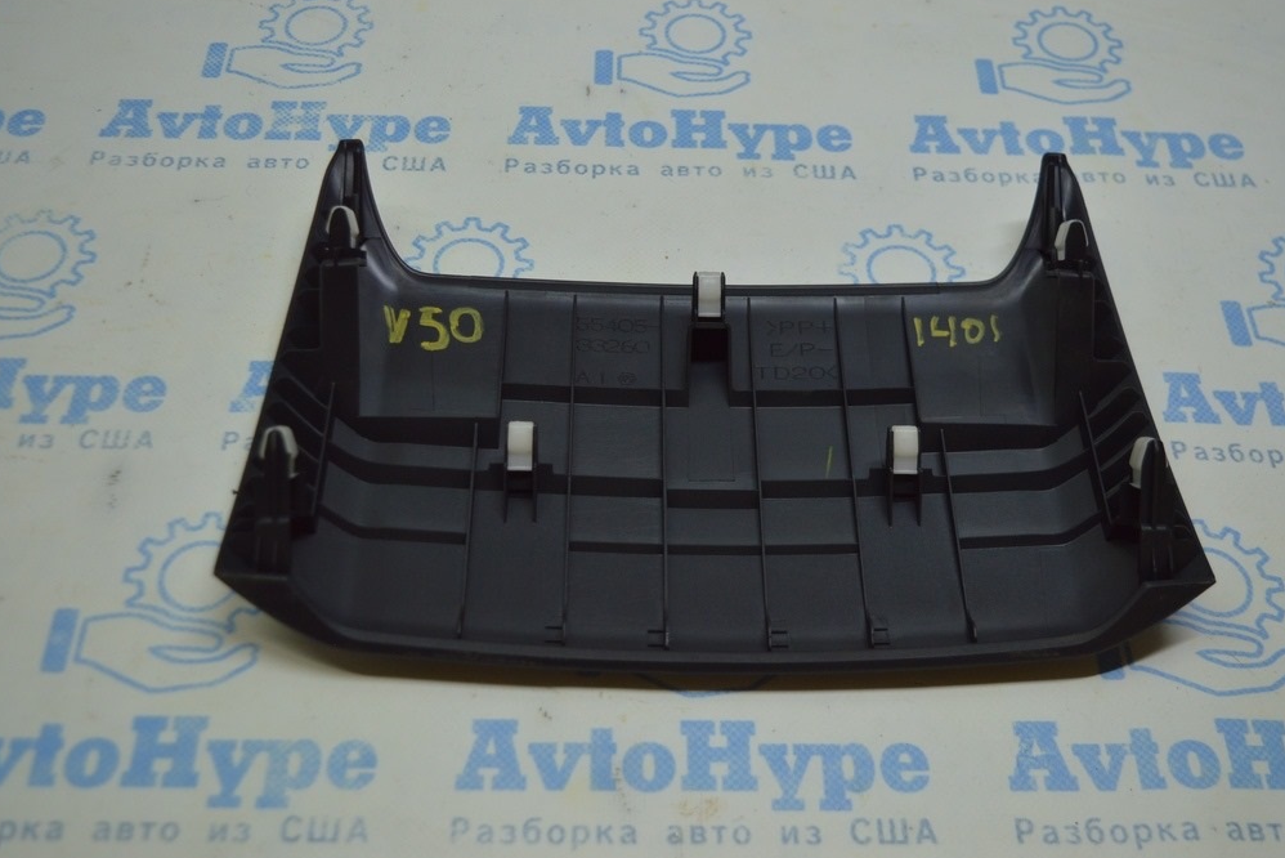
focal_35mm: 42
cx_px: 648
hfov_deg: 46.9
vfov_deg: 32.3
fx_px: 1482
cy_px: 430
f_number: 4
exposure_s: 1/125
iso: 400
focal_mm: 27
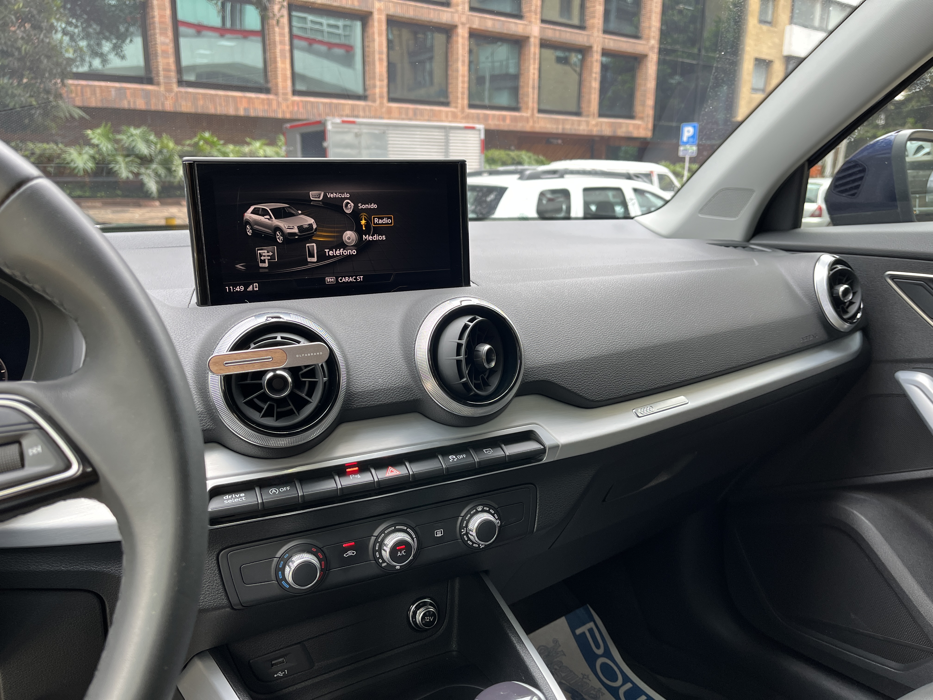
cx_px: 466
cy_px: 350
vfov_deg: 53.1
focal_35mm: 26
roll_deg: -0.5
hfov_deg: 67.3
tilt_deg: -14.9
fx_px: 701
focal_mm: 5.1
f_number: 1.6
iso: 50
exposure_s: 1/98
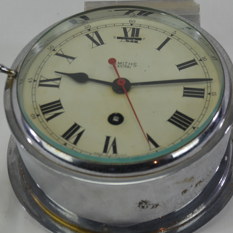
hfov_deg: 15.6
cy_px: 111
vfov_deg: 15.6
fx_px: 853
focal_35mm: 112
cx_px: 131
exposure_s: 1/125
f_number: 5.6
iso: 250
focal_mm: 40
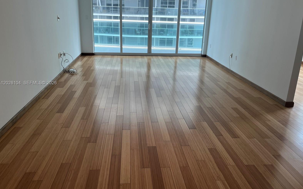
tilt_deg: -14.4
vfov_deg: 44.4
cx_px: 151
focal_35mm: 28
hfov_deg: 66.5
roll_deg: -3.5
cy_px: 83
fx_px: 231
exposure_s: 1/120
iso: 32
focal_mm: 5.1
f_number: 1.6
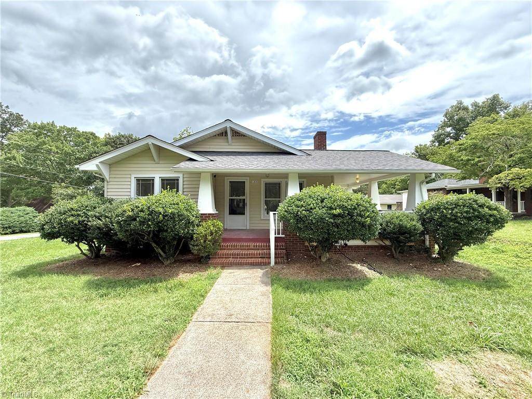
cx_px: 266
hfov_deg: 102.1
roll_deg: -0.5
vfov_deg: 85.7
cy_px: 200
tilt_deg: +1.4
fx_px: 215
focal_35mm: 14
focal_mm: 2.22
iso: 64
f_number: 2.2
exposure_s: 1/1339
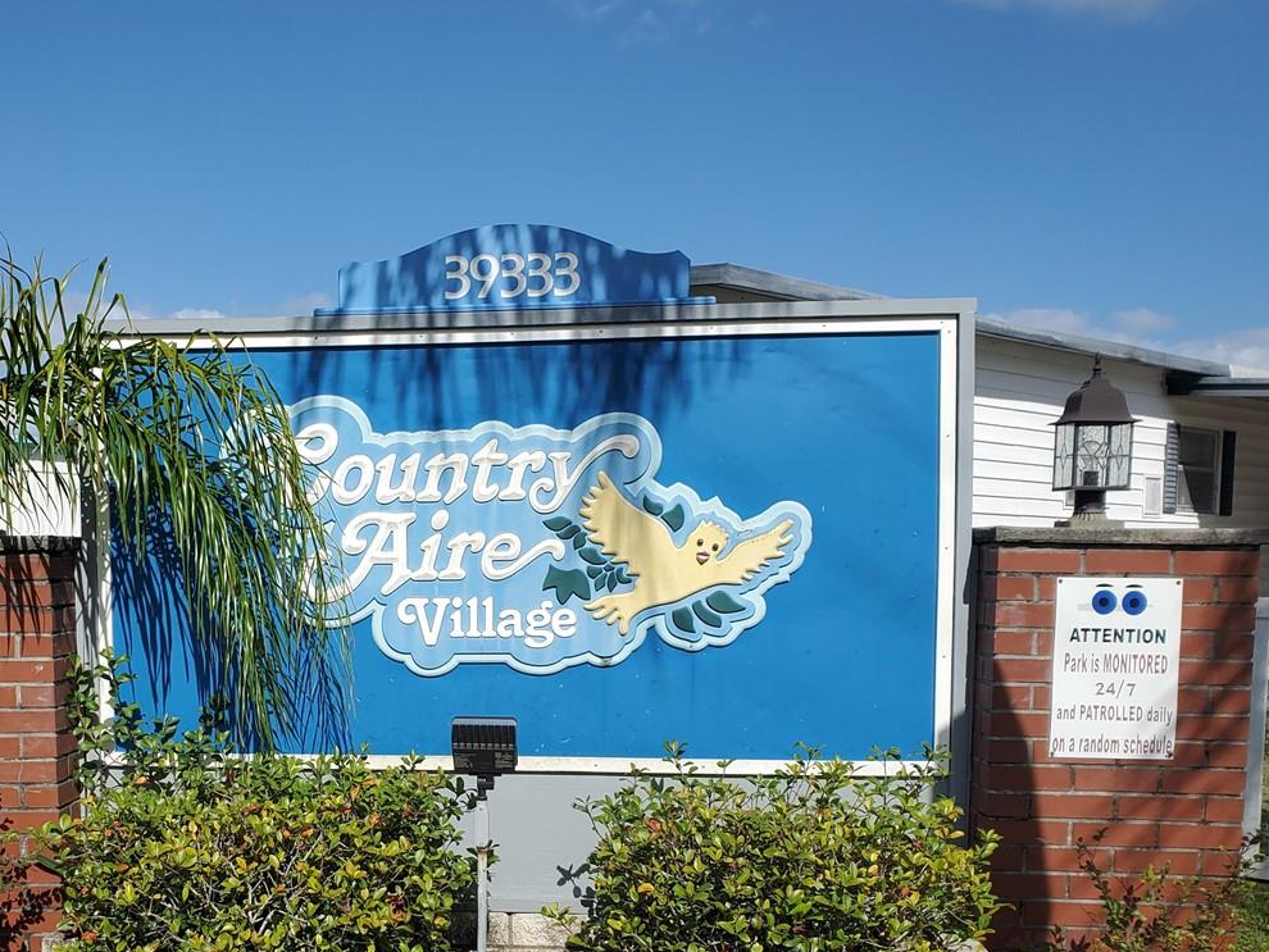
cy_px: 701
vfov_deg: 33.7
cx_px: 409
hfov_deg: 44.1
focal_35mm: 42
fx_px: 1540
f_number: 2.4
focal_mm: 4.3
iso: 50
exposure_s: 1/2456
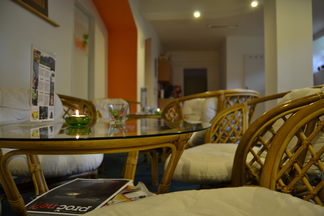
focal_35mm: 27
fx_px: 243
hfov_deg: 67.4
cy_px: 108
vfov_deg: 47.9
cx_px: 162
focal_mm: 18
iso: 400
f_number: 3.5
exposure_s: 1/10
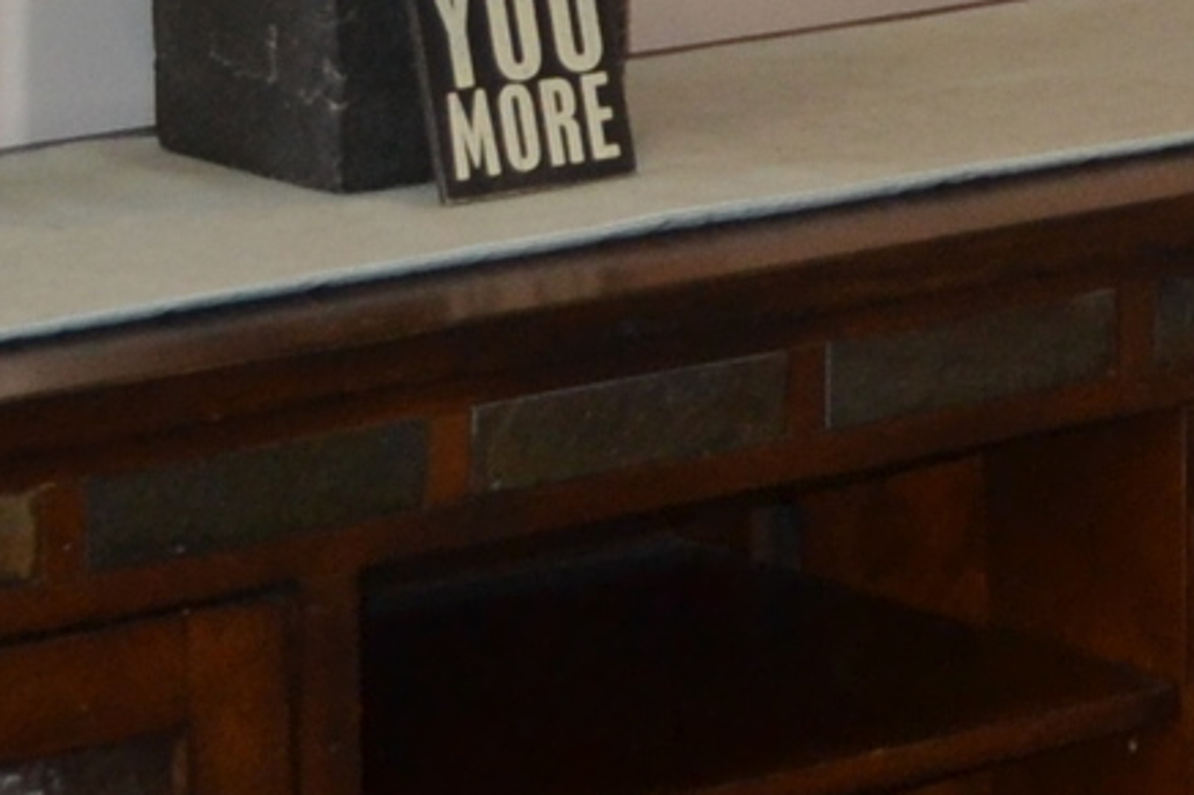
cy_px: -1044
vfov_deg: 6.2
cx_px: 2607
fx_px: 6995
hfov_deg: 9.0
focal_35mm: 211
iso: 400
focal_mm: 20
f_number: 4
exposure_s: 1/60
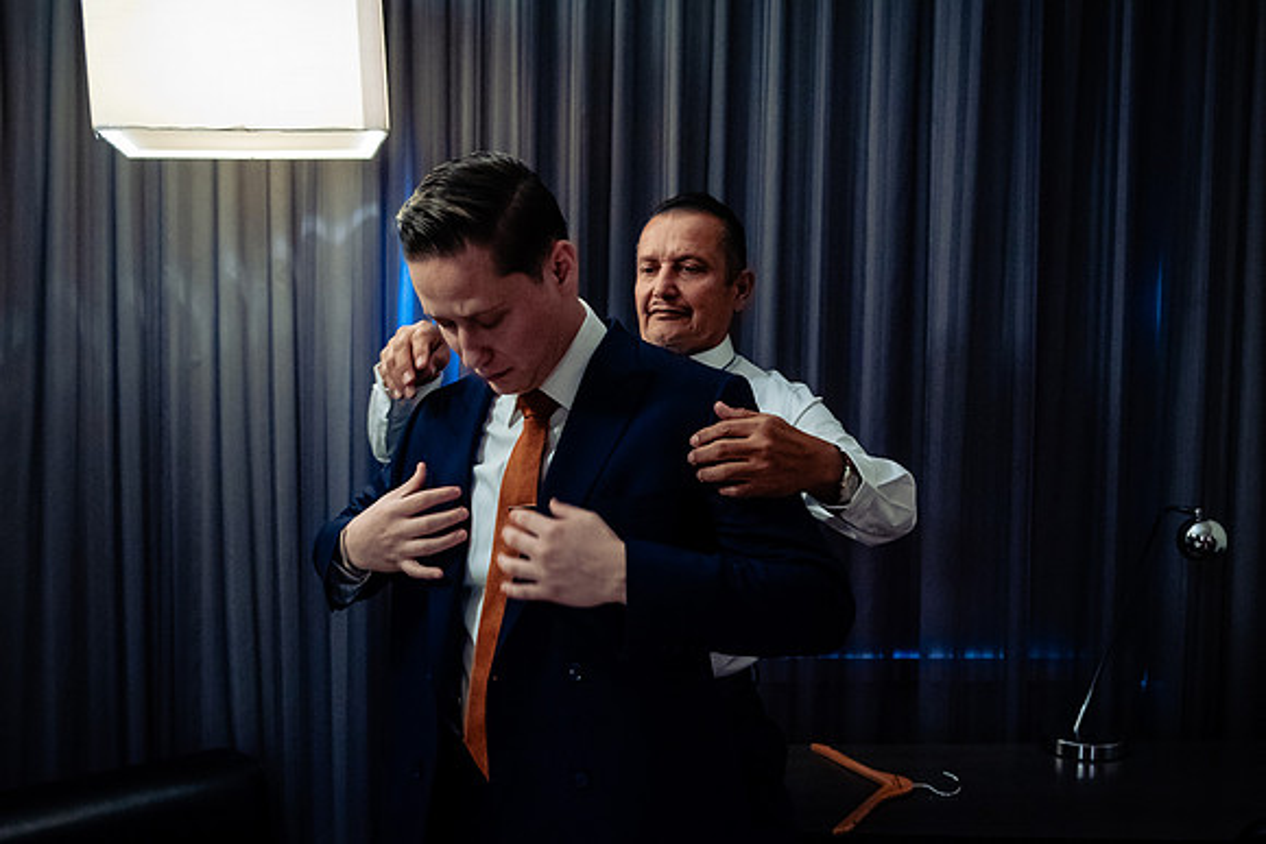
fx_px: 1315
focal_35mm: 37
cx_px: 686
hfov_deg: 51.4
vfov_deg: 35.6
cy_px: 452
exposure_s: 1/100
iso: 4000
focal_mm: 31
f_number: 2.8
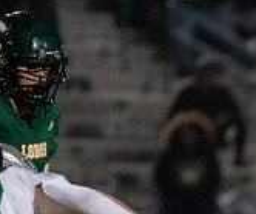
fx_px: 8689
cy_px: 324
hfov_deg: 1.7
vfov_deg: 1.4
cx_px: 517
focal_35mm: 1126
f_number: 2.8
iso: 3200
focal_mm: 200
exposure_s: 1/1250
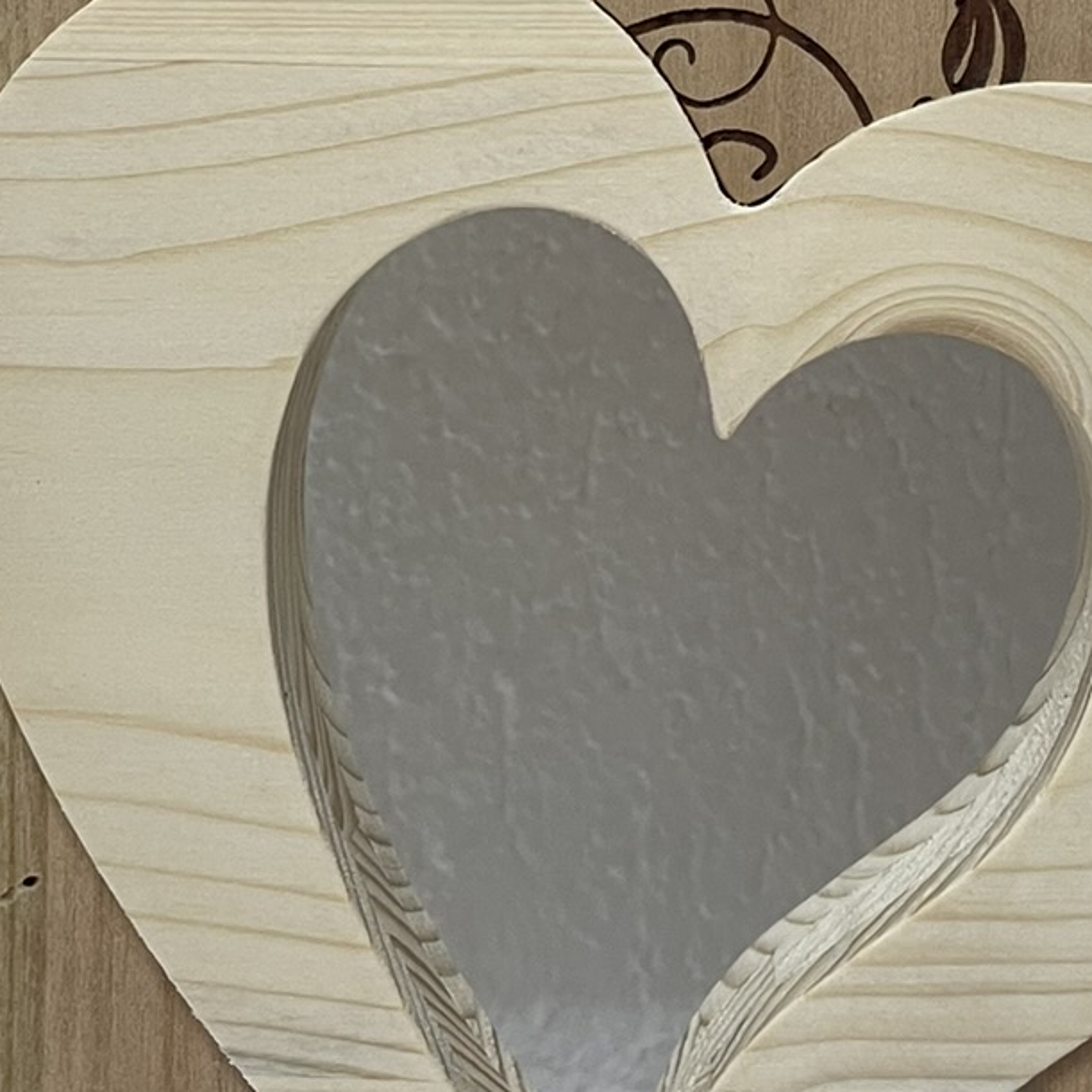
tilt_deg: -2.2
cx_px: 659
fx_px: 2748
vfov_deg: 22.1
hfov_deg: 22.4
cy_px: 166
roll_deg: +0.1
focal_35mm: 77
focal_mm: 4.2
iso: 64
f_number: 1.6
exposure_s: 1/50
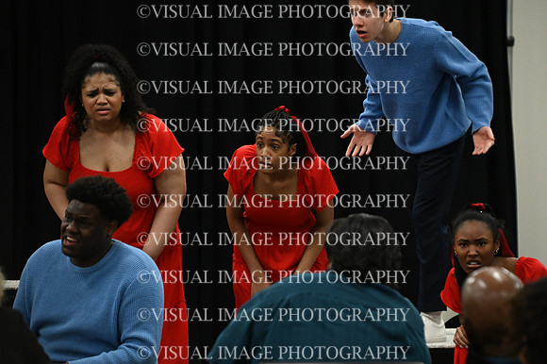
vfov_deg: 4.3
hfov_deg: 6.4
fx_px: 4859
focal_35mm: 320
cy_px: 182
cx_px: 274
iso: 8000
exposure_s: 1/250
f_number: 6.3
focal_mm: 320
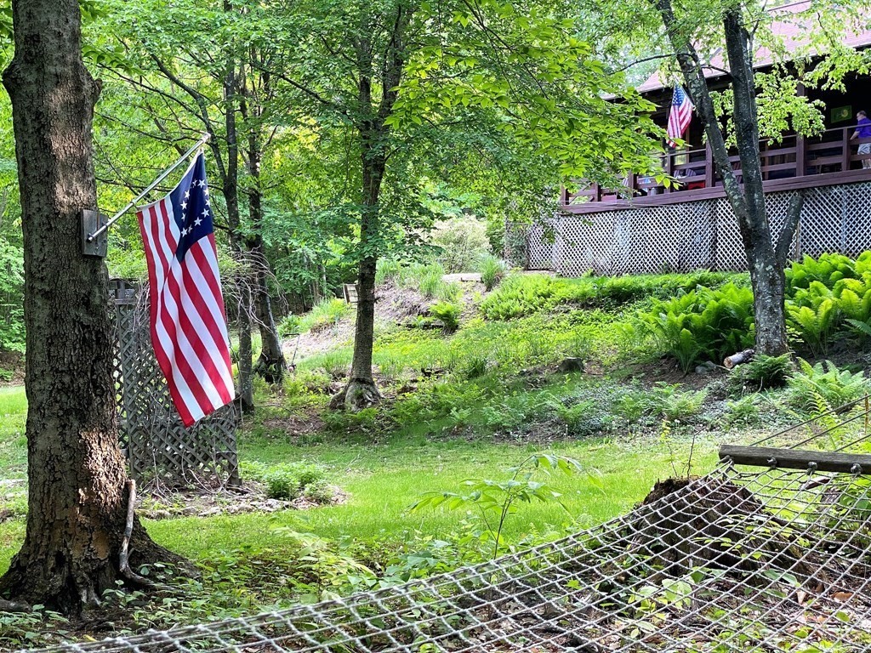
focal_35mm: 52
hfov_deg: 36.8
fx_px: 1308
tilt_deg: +1.5
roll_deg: -1.2
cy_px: 326
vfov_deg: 28.0
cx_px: 436
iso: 160
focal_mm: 6
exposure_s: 1/98
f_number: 2
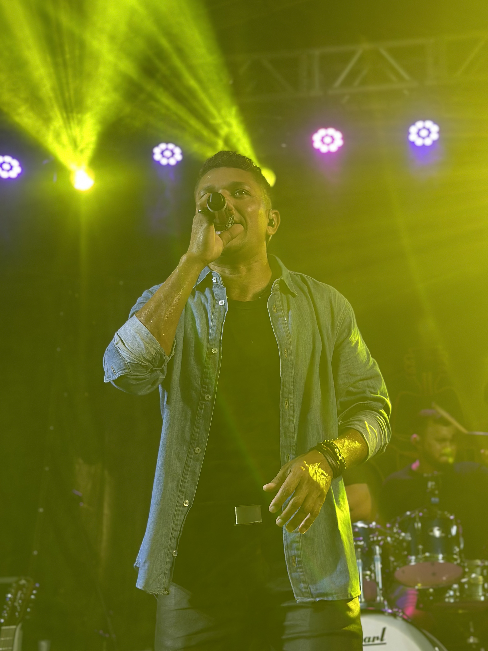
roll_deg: +0.5
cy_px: 312
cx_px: 290
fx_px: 1166
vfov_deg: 31.2
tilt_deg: +19.7
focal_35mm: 62
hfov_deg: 23.6
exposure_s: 1/70
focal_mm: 6.86
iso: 125
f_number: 1.78
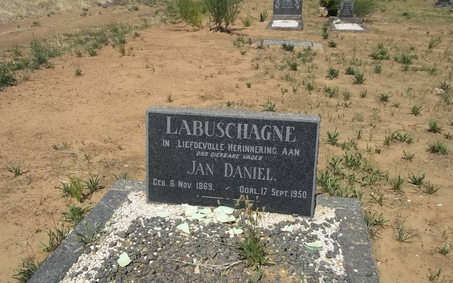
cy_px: 139
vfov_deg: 37.3
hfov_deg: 56.7
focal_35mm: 34
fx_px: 420
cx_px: 227
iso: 80
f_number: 5.5
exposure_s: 1/800
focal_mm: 5.7
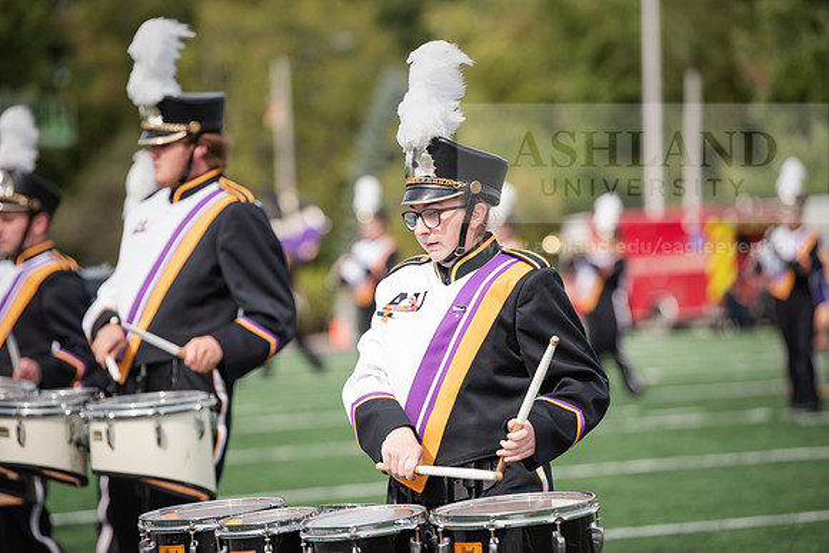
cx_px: 414
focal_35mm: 190
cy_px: 276
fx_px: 4376
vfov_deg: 7.2
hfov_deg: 10.8
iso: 160
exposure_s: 1/1250
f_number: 4
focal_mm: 190
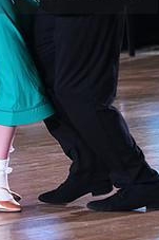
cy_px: -21
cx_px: 13
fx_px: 3397
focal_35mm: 512
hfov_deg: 2.7
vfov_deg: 4.0
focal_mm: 200
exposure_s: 1/400
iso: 10000
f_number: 5.6
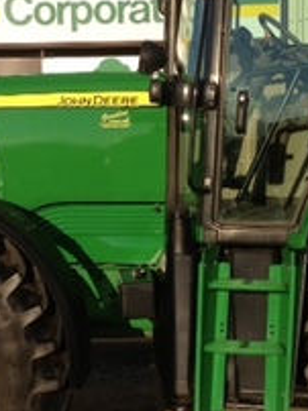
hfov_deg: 16.6
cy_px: 226
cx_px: 139
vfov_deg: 22.0
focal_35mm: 89
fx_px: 1058
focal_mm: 4.13
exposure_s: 1/1506
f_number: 2.4
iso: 50
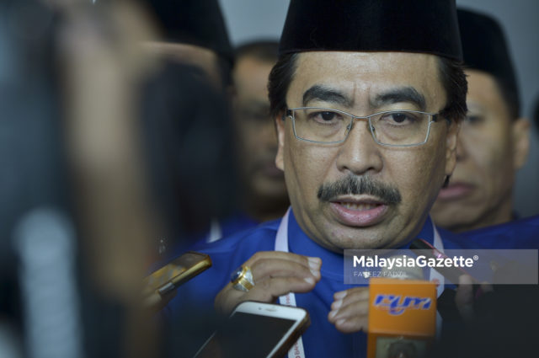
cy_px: 179
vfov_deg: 10.5
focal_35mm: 130
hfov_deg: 15.8
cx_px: 270
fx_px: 1944
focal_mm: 130
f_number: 3.2
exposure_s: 1/250
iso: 640
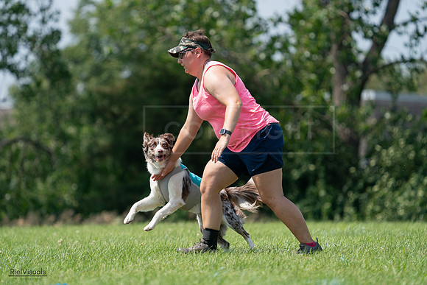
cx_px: 214
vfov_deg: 3.5
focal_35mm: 397
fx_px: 4710
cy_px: 142
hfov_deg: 5.2
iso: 1250
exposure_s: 1/4000
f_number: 6.3
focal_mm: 397
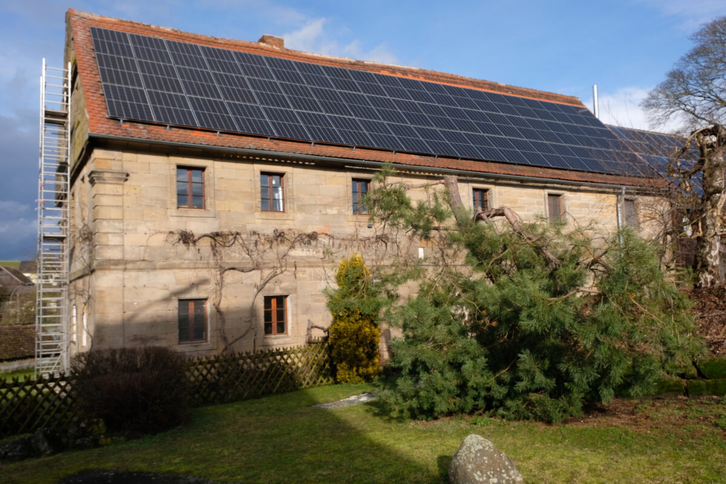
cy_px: 242
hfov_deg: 63.7
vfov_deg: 45.0
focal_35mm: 29
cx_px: 363
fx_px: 585
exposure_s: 1/300
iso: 200
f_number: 8
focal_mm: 19.6
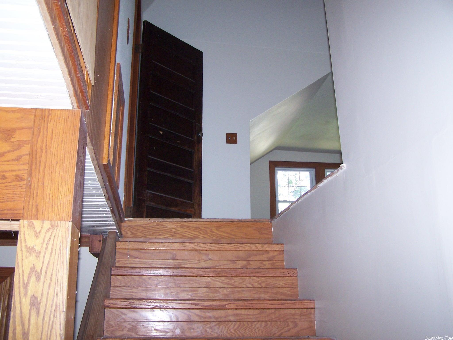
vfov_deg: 37.7
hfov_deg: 49.0
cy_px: 170
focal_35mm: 38
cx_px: 226
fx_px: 497
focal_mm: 6.3
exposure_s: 1/60
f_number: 2.8
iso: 140
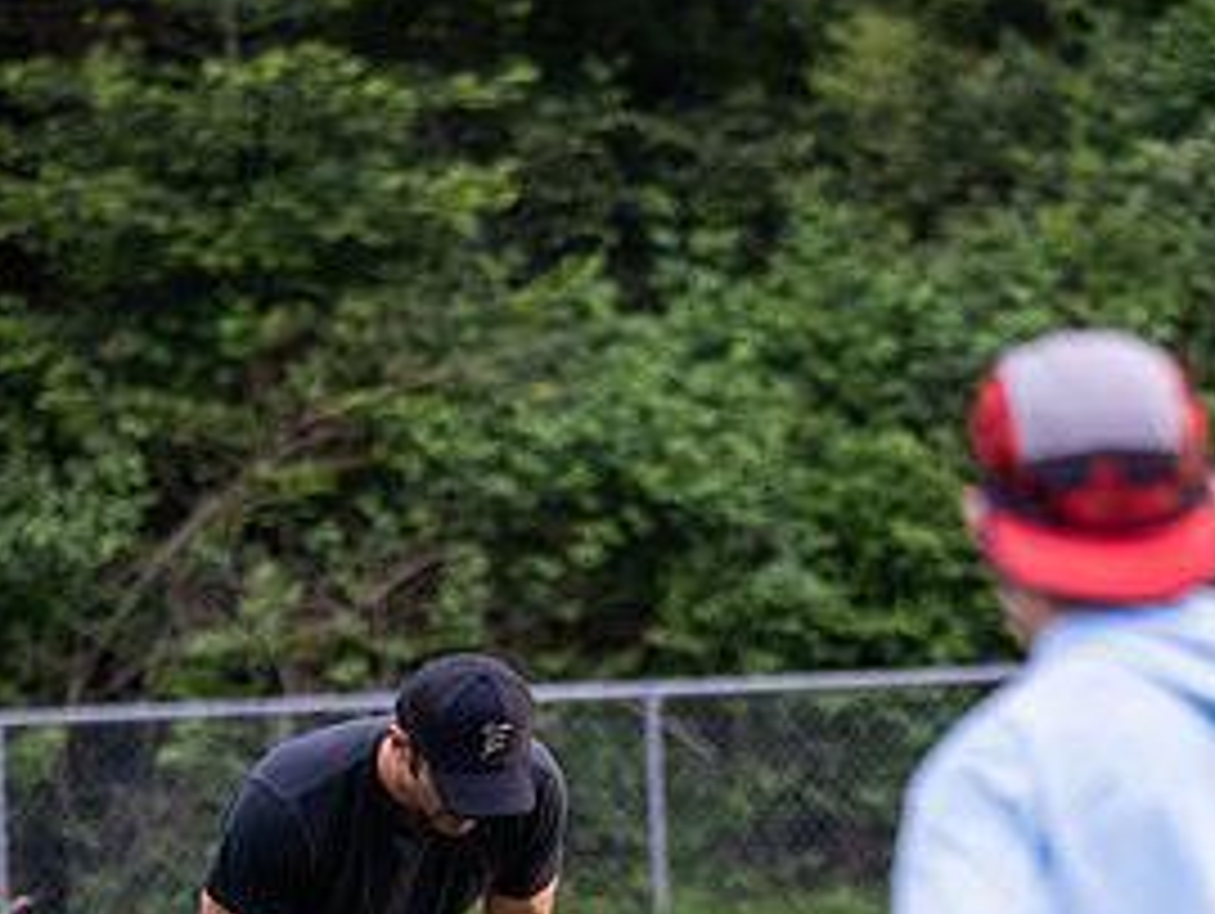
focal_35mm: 515
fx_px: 18092
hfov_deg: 3.8
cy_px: 930
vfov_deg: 2.9
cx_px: 756
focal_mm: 120
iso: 2500
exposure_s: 1/1250
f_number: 2.8
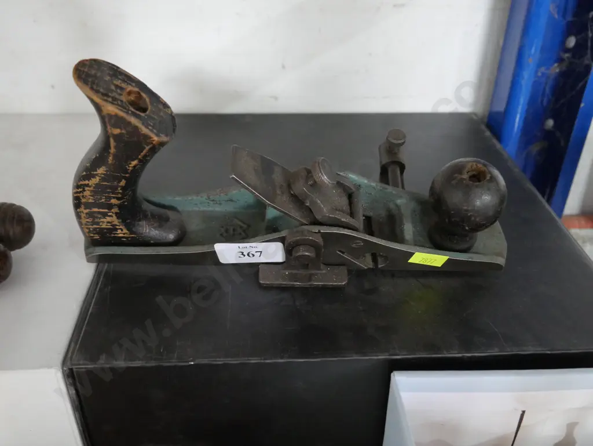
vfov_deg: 41.8
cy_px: 223
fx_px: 583
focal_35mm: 34
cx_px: 296
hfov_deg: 53.9
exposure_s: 1/25
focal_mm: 17
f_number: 4
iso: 3200
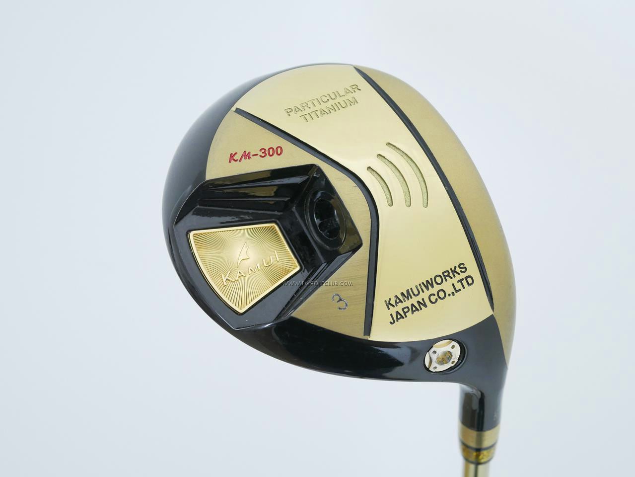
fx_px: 917
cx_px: 318
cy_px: 238
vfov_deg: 29.1
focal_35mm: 50
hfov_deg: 38.2
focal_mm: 25
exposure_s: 1/60
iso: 1600
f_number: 4.5
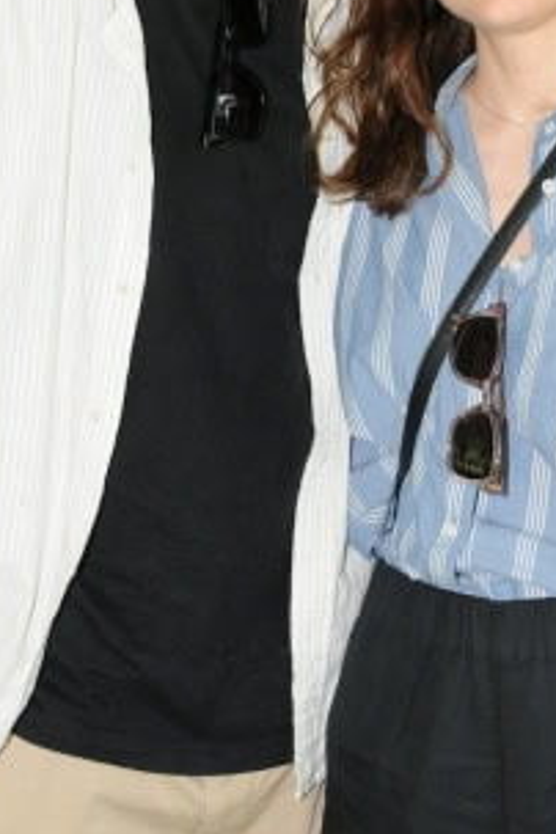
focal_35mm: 101
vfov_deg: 20.1
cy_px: 209
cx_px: 344
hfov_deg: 13.5
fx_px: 2340
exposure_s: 1/60
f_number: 10
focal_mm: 34
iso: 640
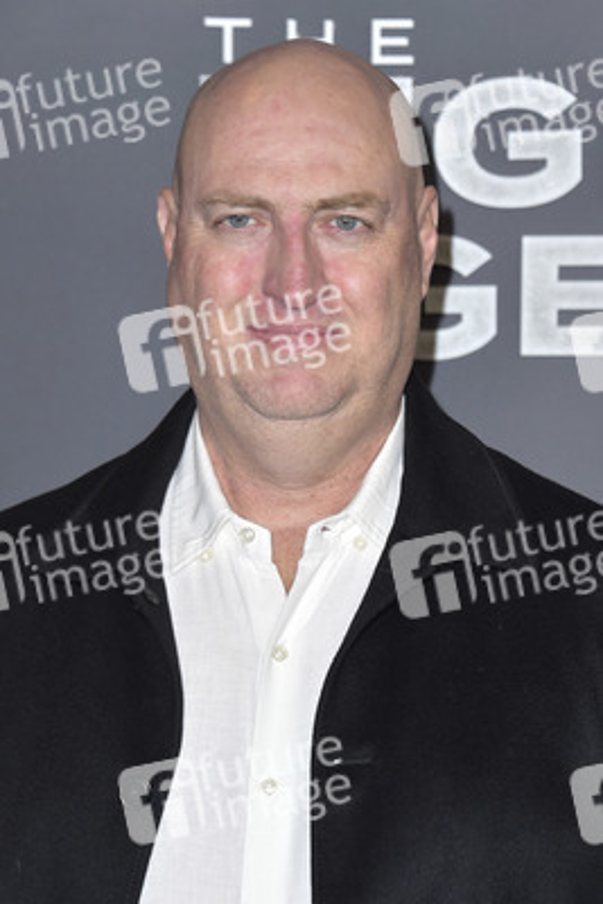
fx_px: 3062
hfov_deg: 11.2
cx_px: 302
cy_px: 452
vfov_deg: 16.8
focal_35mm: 122
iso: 400
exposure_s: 1/250
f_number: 6.3
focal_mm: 122
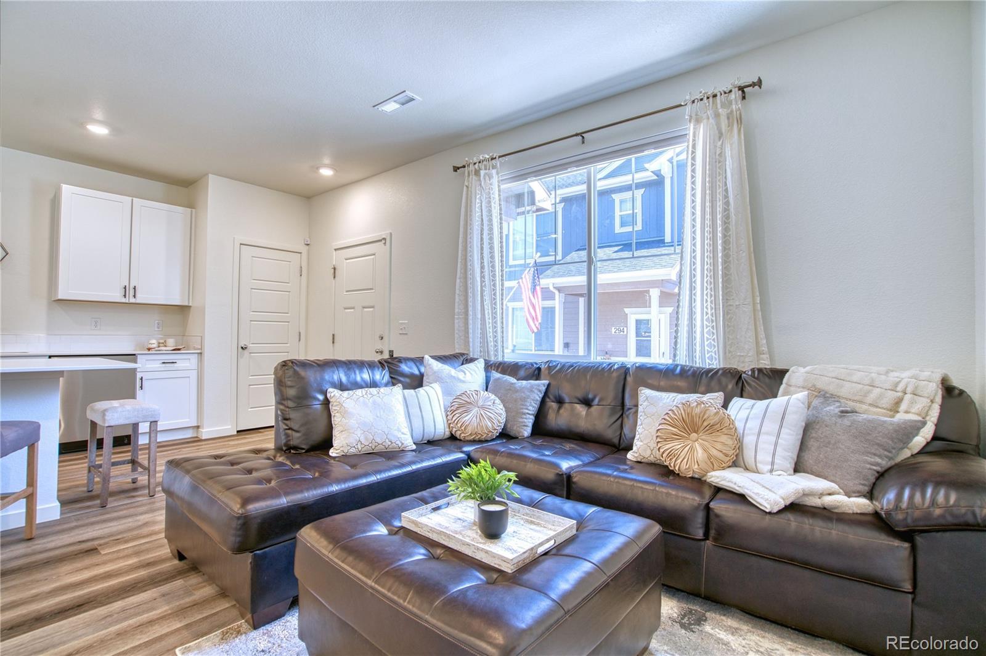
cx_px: 493
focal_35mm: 16
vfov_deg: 73.7
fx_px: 438
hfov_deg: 96.8
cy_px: 328
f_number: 6.3
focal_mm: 16
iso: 500
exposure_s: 1/50
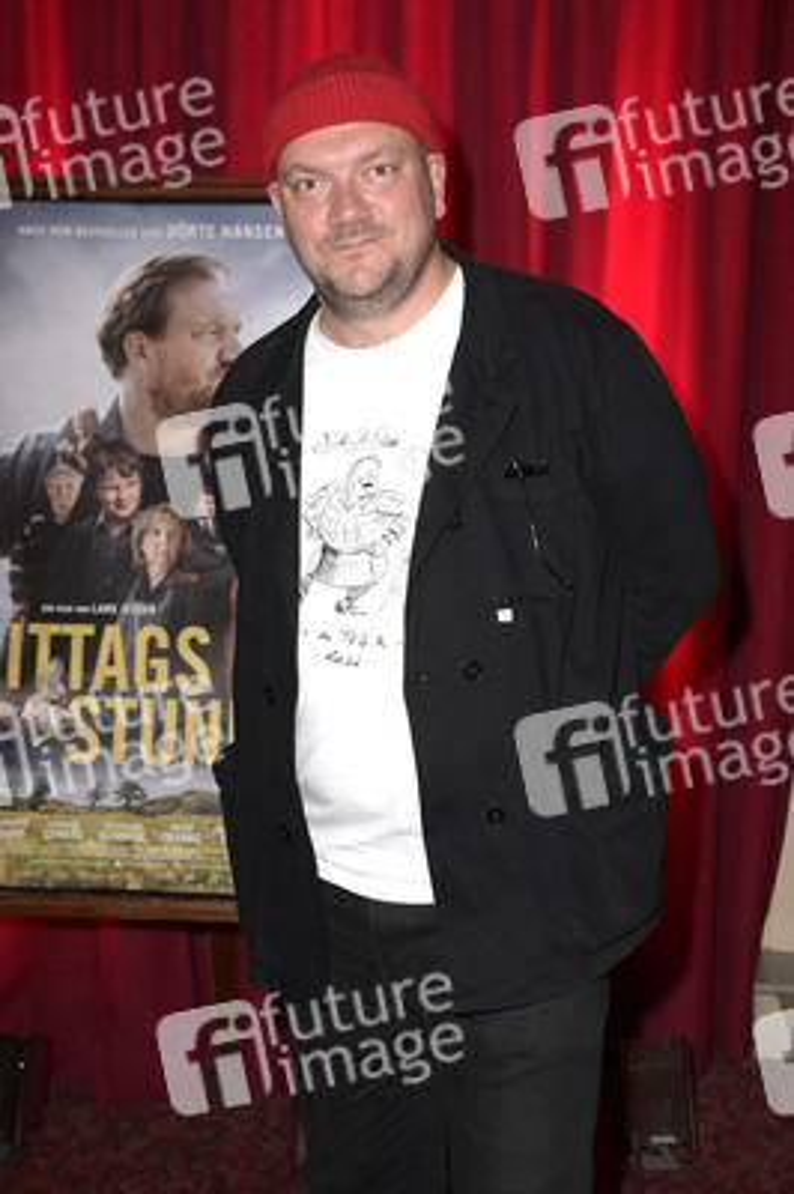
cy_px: 597
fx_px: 1591
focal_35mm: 48
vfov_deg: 41.1
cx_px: 397
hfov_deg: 28.0
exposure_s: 1/250
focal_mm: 48
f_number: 5
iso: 800
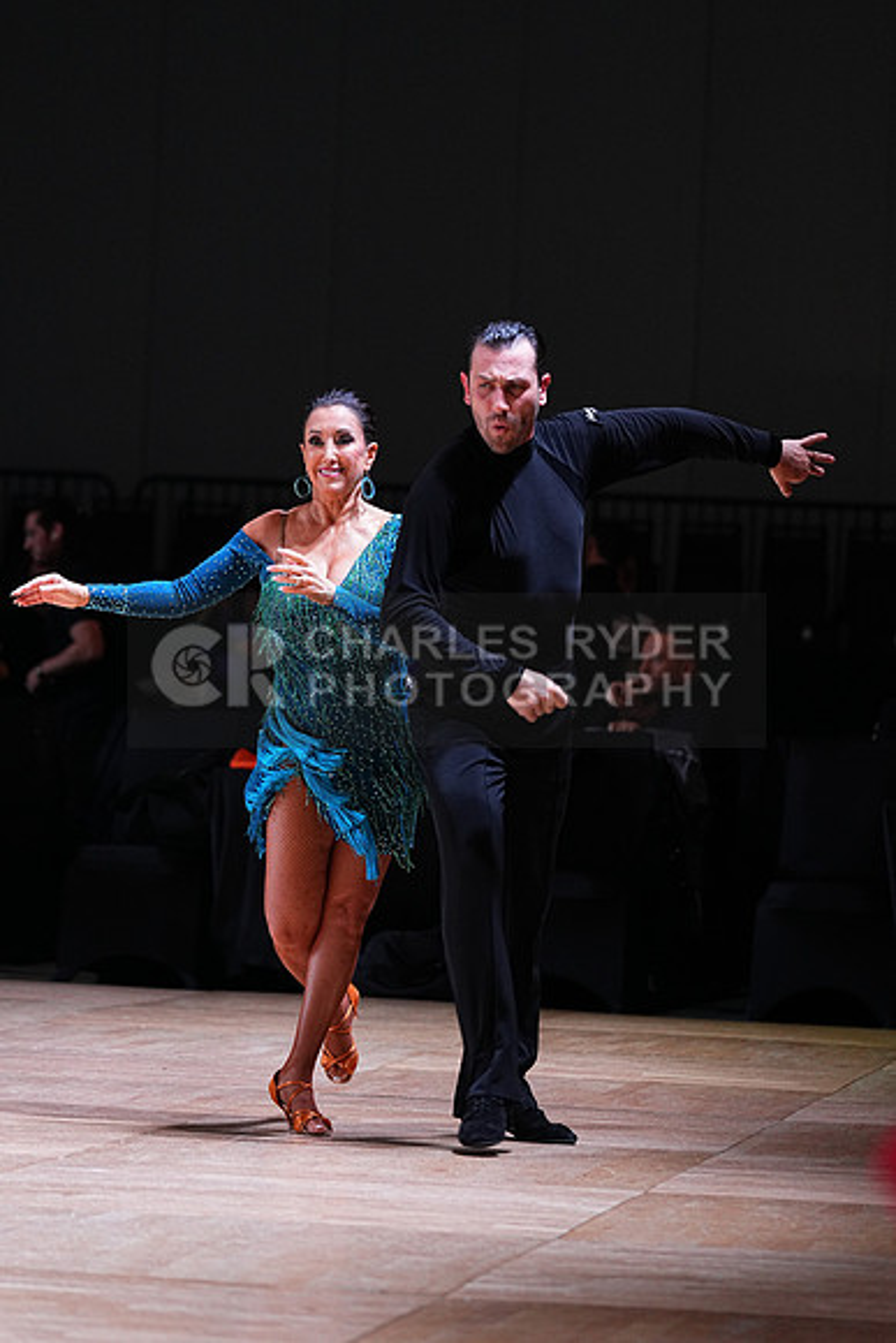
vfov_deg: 13.0
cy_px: 672
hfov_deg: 8.7
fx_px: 5895
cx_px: 448
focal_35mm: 158
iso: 2000
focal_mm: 158
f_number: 4
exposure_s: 1/400
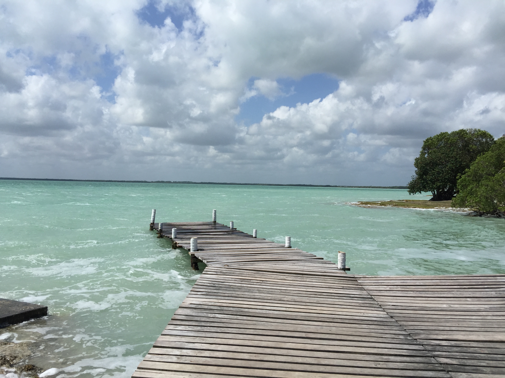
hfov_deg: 61.7
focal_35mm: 29
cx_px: 252
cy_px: 189
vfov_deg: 48.2
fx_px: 423
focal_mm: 4.15
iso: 32
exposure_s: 1/4950
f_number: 2.2
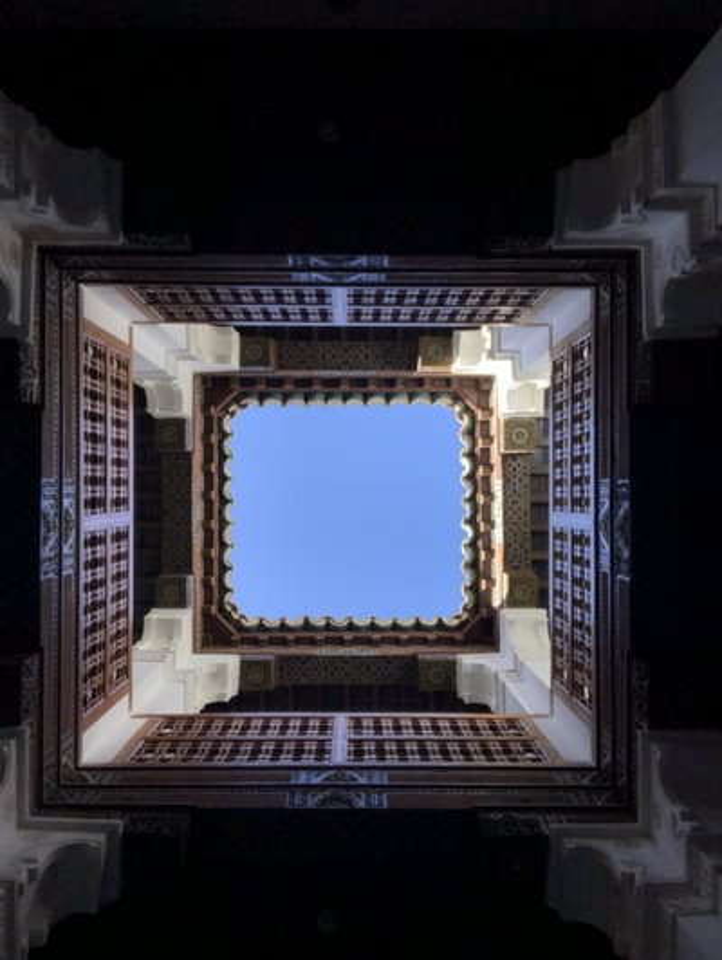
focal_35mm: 32
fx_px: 888
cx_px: 361
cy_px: 480
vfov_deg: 56.8
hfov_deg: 44.2
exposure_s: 1/308
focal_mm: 2.87
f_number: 2.2
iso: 20
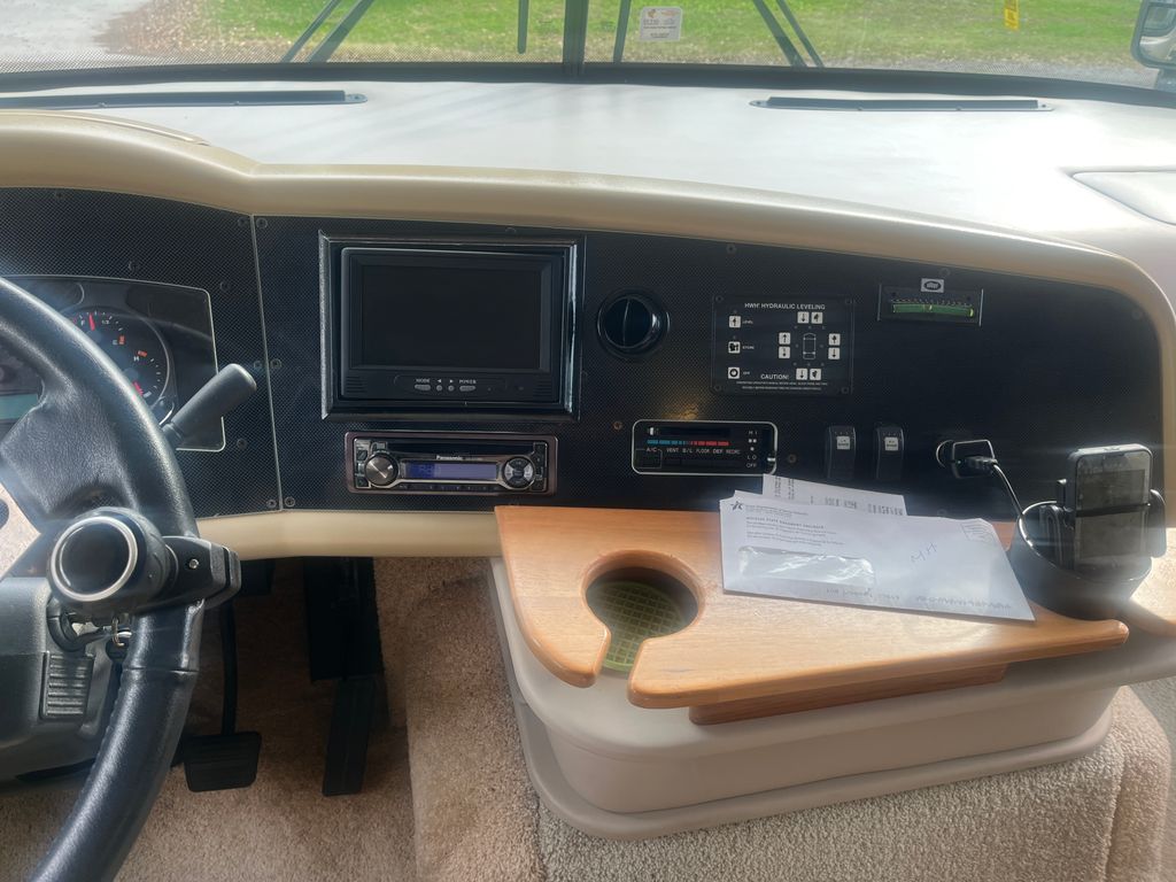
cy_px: 441
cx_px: 588
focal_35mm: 26
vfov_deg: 53.1
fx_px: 883
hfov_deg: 67.3
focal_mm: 5.1
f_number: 1.6
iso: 32
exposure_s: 1/122
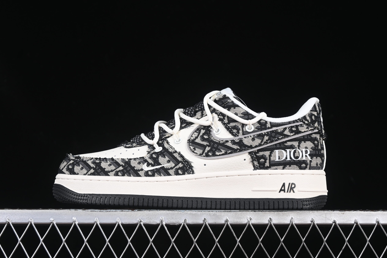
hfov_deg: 26.7
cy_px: 128
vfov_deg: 17.9
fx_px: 817
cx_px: 194
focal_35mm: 76
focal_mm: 50
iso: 160
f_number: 6.3
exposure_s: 1/60
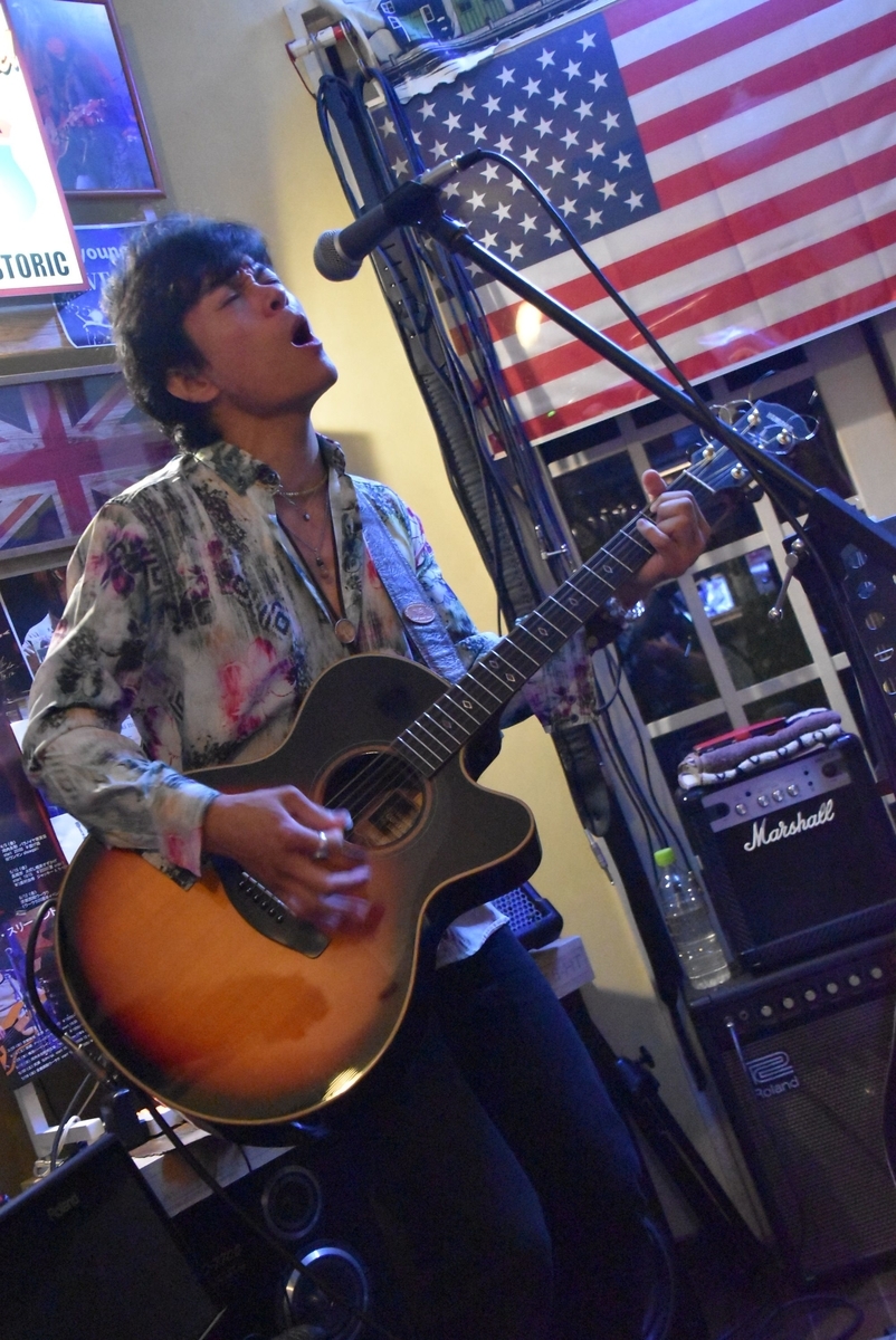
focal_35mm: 39
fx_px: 1453
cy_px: 670
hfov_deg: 34.3
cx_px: 448
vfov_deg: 49.5
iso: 12800
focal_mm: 26
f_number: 3.8
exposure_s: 1/60
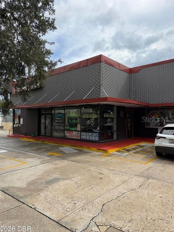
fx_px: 167
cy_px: 119
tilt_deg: -0.5
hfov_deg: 54.9
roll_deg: -0.7
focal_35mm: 25
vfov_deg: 69.4
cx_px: 85
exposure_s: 1/4167
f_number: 1.78
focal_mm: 6.76
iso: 80
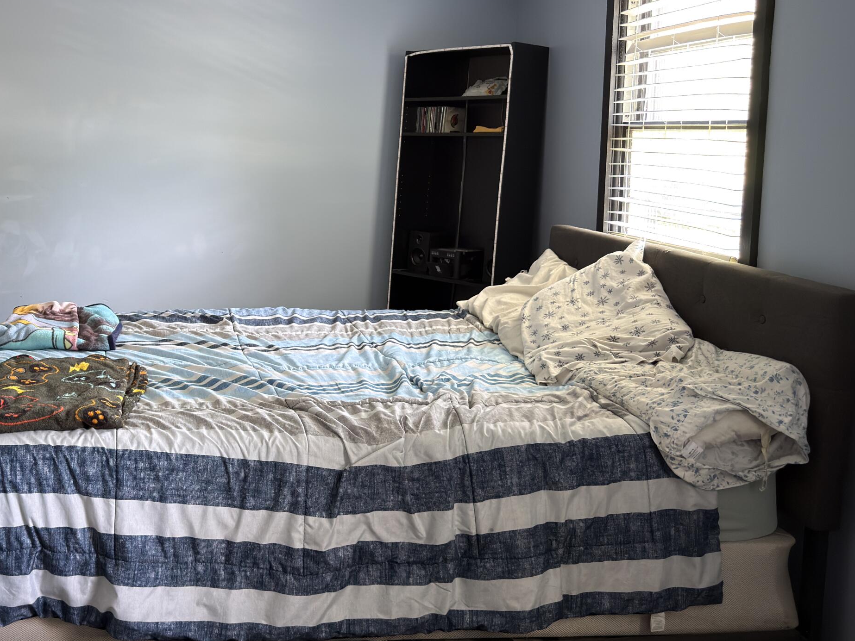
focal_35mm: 39
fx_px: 963
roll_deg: +0.3
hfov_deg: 46.0
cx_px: 204
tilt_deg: -6.7
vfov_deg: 36.6
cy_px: 247
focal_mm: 6.76
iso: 250
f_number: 1.78
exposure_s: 1/60
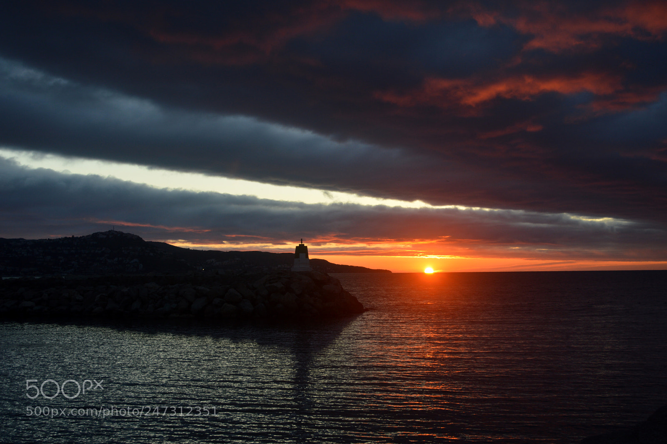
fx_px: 861
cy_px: 222
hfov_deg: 42.4
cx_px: 334
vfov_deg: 28.9
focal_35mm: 46
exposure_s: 1/125
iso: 140
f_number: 5.6
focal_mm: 31
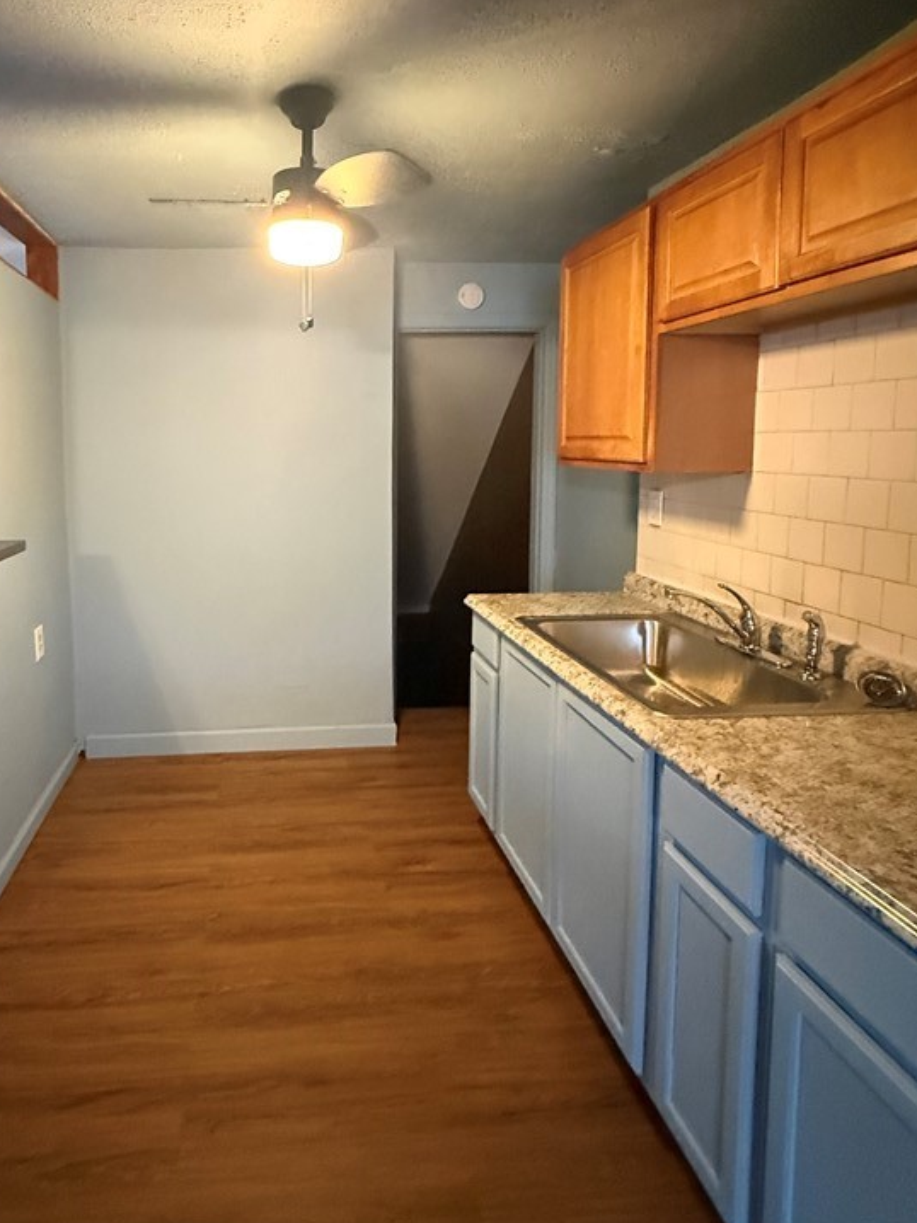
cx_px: 302
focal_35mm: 20
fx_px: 706
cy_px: 505
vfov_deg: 81.0
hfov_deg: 64.2
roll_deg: +0.0
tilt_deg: -4.6
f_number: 2.2
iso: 1250
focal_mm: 2.22
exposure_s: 1/60
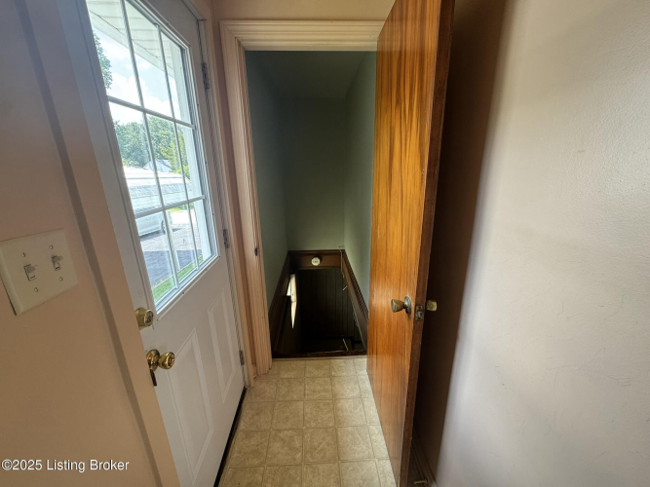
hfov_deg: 102.1
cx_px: 325
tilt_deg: -16.6
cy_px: 244
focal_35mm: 14
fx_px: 263
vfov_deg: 85.7
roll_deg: +0.6
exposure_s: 1/99
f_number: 2.2
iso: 160
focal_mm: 2.22
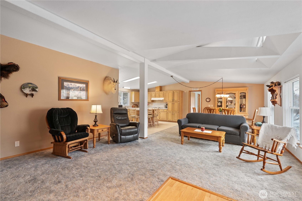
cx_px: 151
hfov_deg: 100.4
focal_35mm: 15
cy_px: 100
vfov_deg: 77.4
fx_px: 126
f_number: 8
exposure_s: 1/2
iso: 200
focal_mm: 15
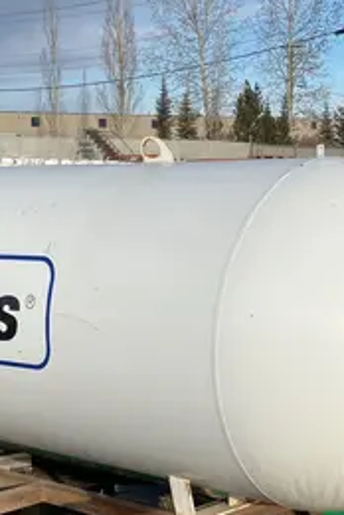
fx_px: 1172
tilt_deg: -7.7
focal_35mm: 82
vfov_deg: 24.6
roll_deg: +1.0
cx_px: 101
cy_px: 361
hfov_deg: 16.6
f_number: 1.8
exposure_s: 1/1946
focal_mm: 3.99
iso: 32
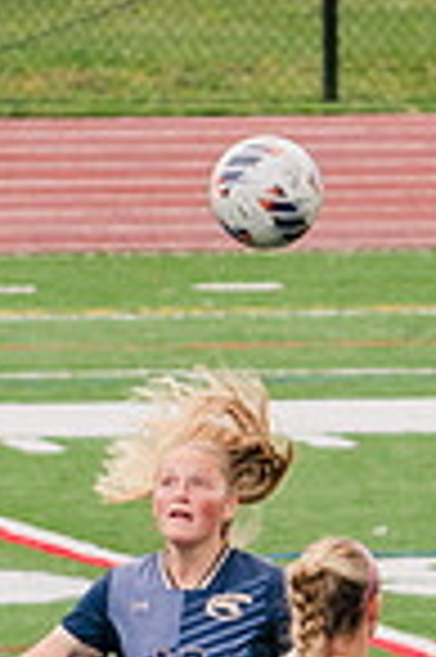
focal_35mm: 1276
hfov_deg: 1.1
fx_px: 23234
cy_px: 832
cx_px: 110
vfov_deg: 1.6
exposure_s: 1/1600
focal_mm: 200
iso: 800
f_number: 5.6
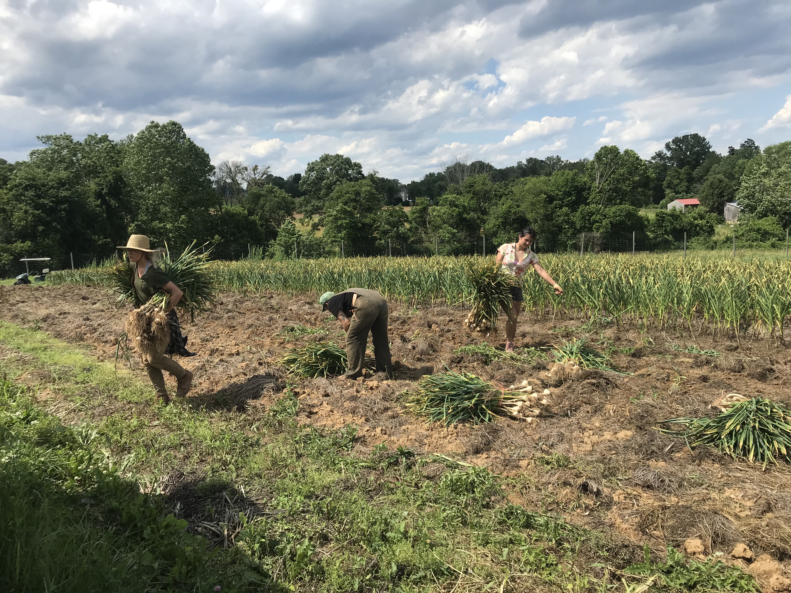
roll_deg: +1.8
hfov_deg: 63.4
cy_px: 296
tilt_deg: -8.9
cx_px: 396
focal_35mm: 28
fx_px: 640
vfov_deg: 49.7
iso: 20
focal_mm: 3.99
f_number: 1.8
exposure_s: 1/2660
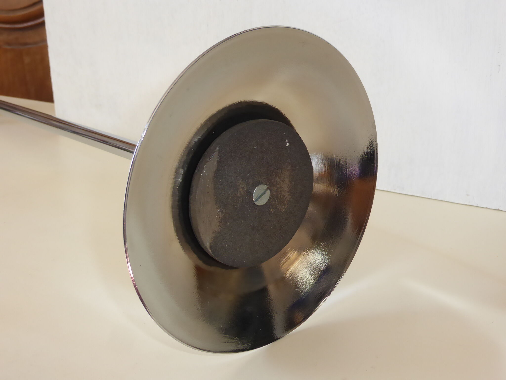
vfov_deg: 35.1
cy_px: 190
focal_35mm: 41
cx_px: 253
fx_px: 599
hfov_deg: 45.8
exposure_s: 1/60
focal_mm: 7.4
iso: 250
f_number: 3.9
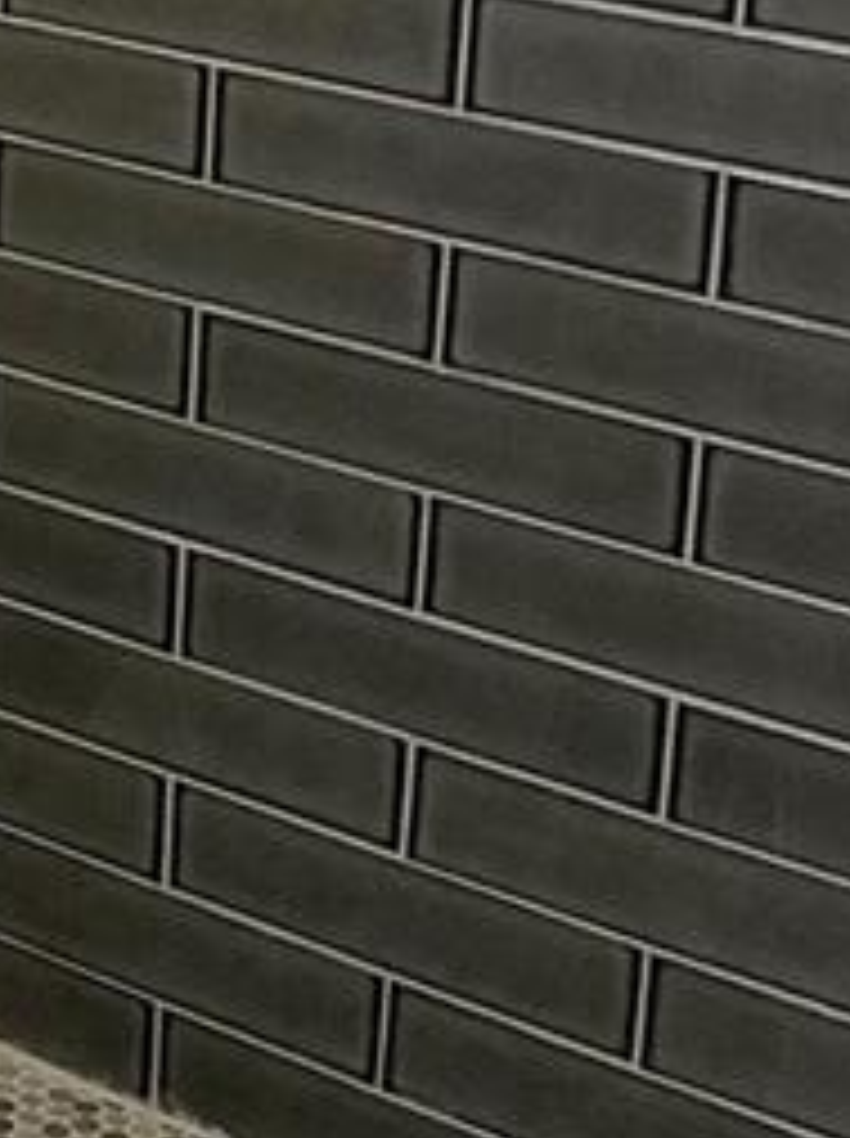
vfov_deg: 16.9
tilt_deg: -14.6
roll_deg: -1.7
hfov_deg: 11.8
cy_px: -45
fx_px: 3742
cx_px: -769
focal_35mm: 114
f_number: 1.78
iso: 200
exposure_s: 1/240
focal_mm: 6.76
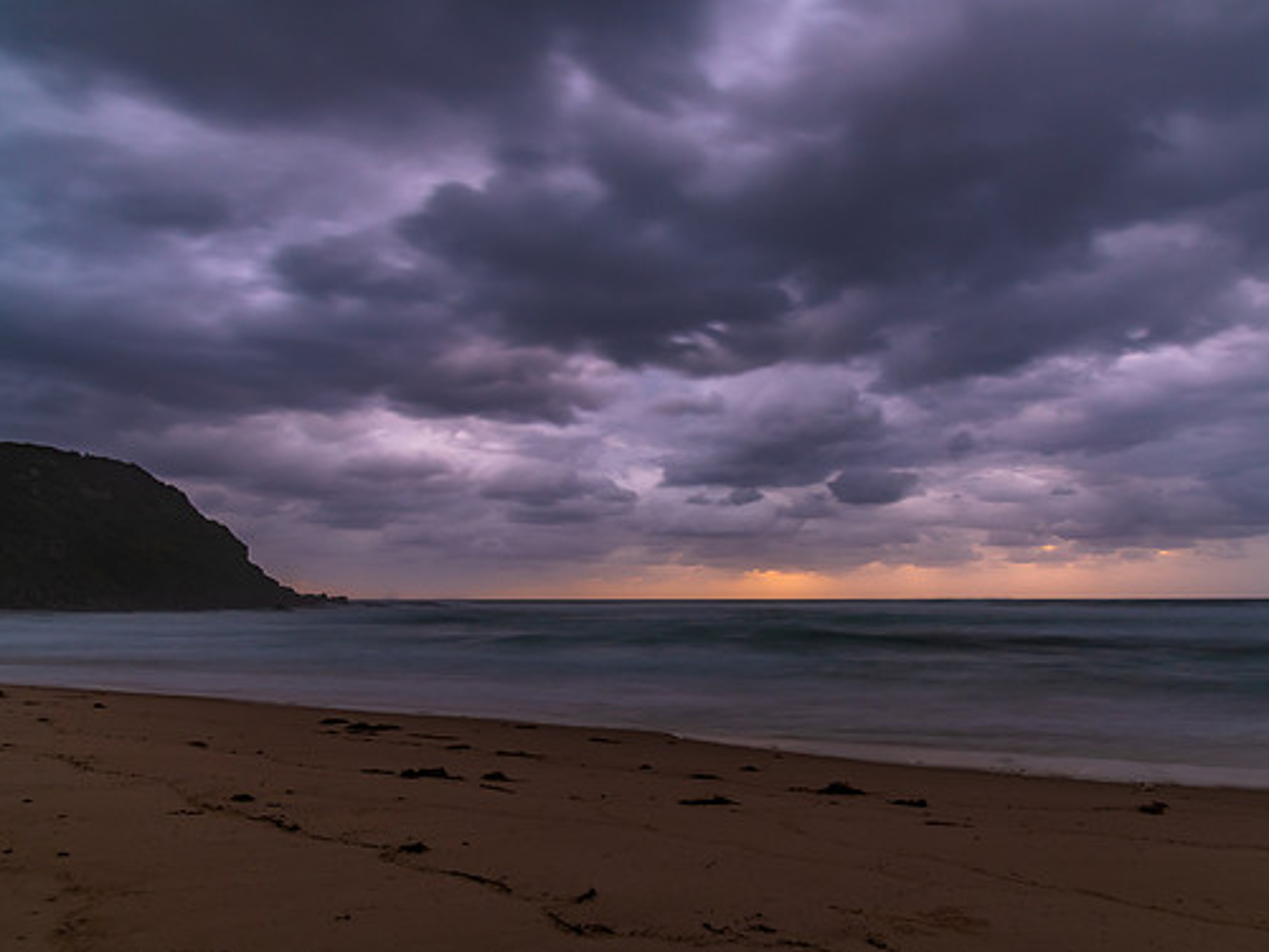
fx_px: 990
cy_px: 466
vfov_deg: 51.4
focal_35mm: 27
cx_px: 688
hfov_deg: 65.2
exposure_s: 6
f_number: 5.6
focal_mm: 24
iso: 400
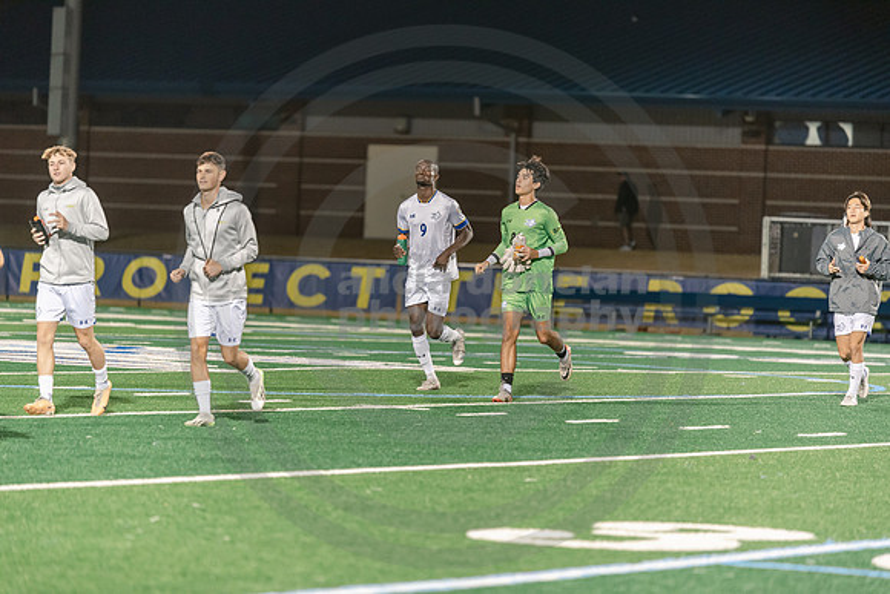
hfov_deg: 10.3
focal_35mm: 200
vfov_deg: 6.9
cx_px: 445
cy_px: 297
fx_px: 4945
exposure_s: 1/400
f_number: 2.8
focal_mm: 200
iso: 2500
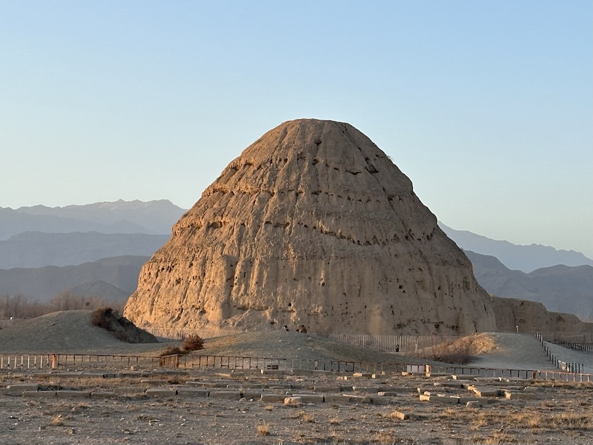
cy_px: 222
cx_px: 296
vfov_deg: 30.3
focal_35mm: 48
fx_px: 822
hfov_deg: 39.7
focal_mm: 6.86
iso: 64
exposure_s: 1/1030
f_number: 1.78
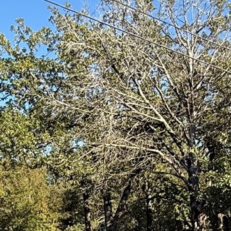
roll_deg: +0.2
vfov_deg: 23.0
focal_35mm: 70
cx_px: 112
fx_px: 528
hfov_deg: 24.7
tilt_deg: -0.7
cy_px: 263
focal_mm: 2.22
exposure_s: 1/498
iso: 50
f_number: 2.2
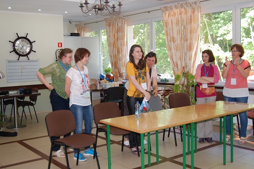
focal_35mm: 45
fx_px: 317
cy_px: 84
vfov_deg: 29.8
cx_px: 127
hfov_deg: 43.7
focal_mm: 30
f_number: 4.2
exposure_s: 1/60
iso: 400
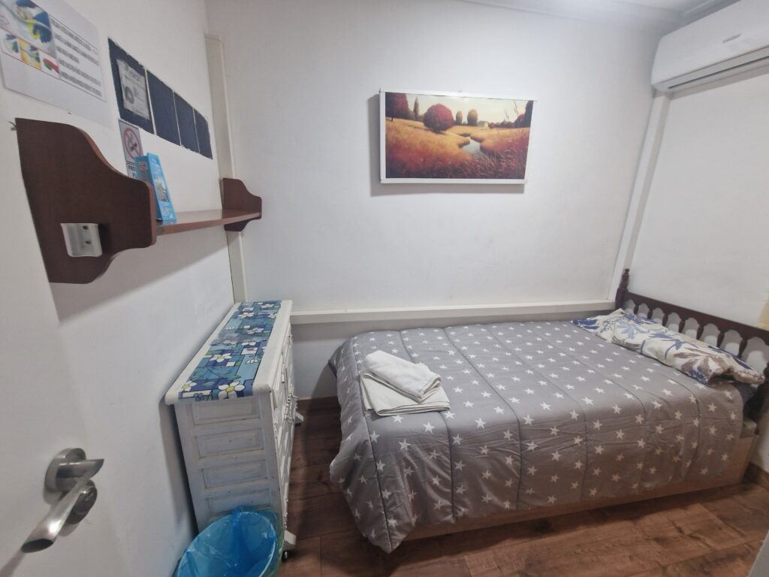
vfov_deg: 89.9
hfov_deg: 106.2
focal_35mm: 13
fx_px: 289
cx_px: 384
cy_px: 288
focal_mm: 2.2
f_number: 2.2
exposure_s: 1/50
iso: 200
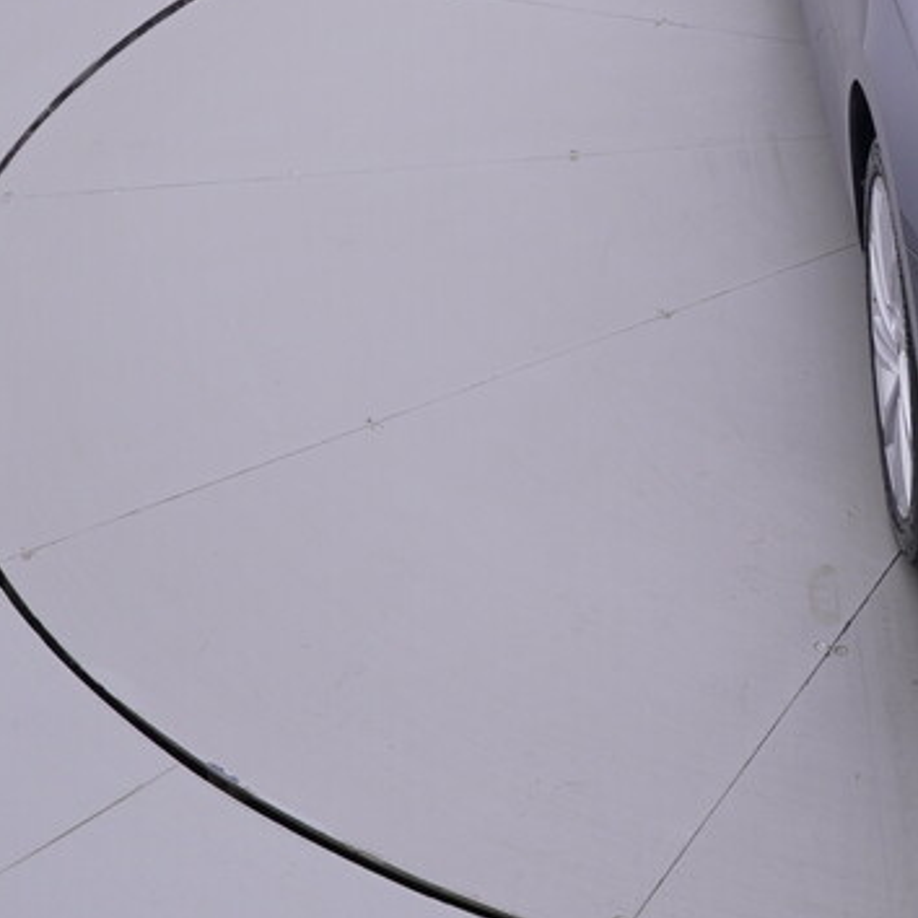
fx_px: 2332
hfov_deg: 20.9
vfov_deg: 21.1
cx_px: 1068
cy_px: -114
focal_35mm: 78
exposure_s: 1/80
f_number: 5
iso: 200
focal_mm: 15
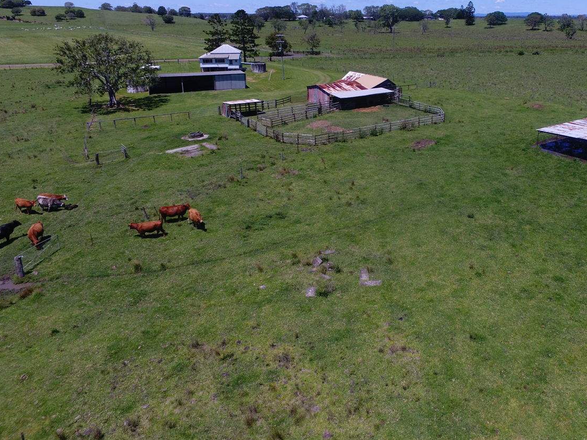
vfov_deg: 50.5
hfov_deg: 63.6
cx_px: 394
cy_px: 149
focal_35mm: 27
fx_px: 458
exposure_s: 1/1135
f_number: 2.8
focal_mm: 3.61
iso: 100
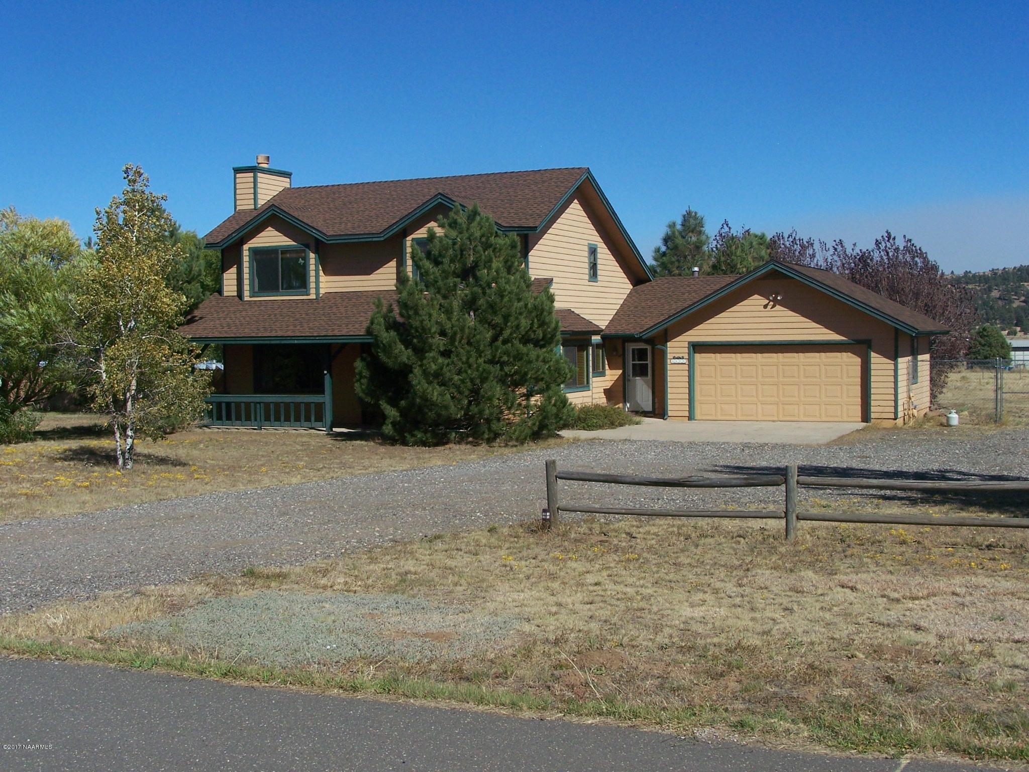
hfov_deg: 39.7
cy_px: 386
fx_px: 1427
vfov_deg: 30.3
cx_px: 514
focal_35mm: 48
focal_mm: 8
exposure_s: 1/800
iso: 80
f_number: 4
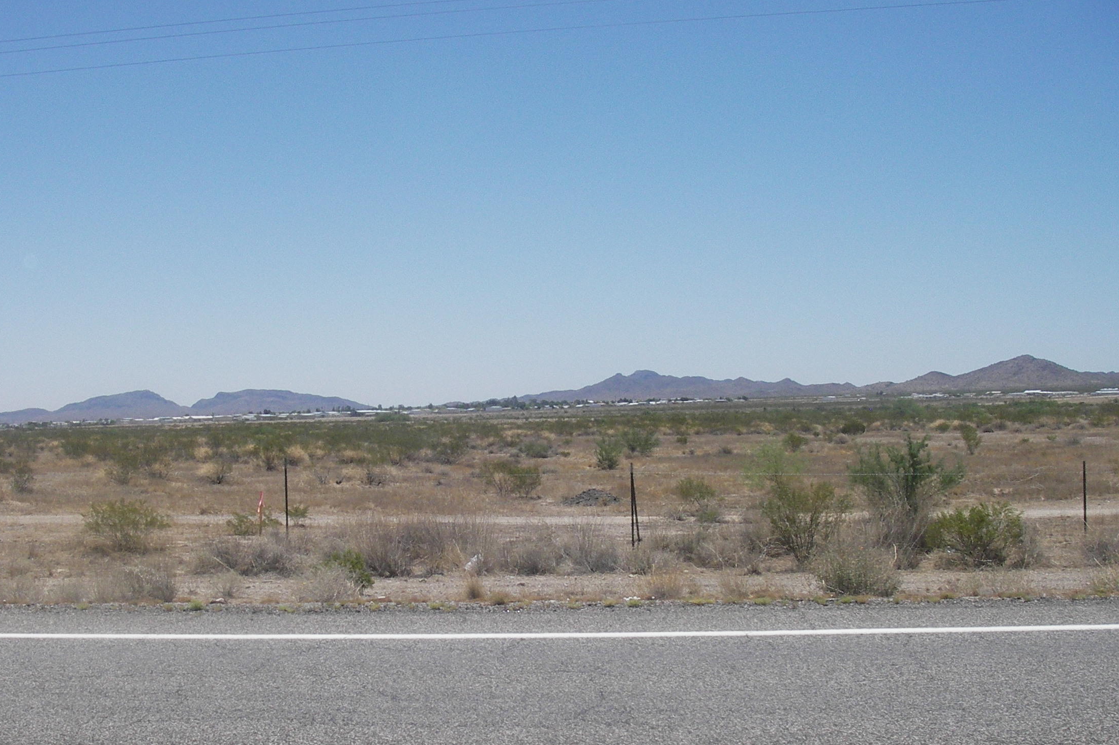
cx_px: 491
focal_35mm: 46
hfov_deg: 42.7
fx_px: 1430
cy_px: 457
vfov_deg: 29.1
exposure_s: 1/400
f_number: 6.6
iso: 64
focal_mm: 6.3
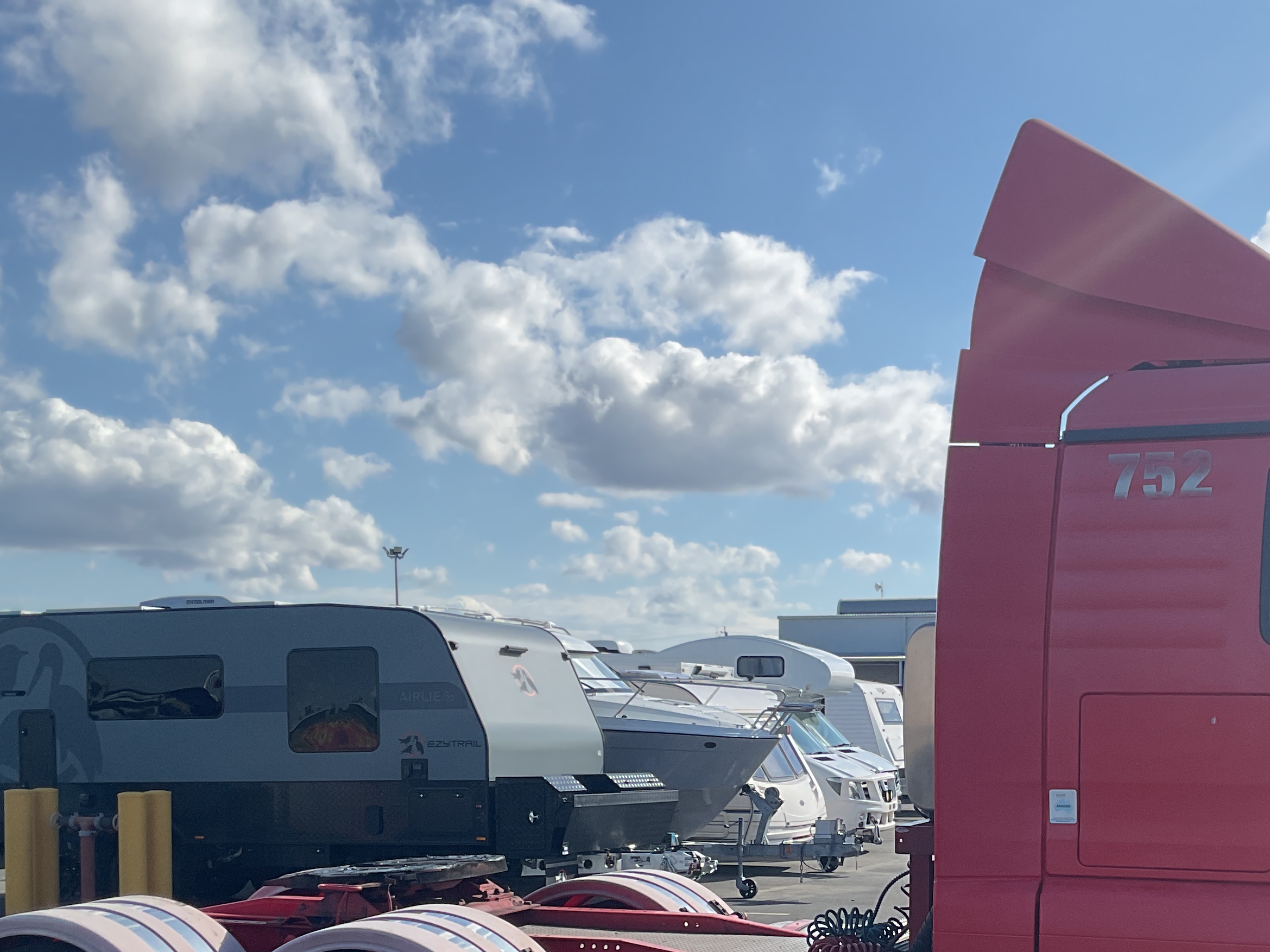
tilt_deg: -1.3
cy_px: 783
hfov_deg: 37.4
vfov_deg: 28.4
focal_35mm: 50
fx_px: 1834
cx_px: 924
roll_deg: +0.0
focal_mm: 3
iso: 16
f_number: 1.8
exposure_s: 1/2538
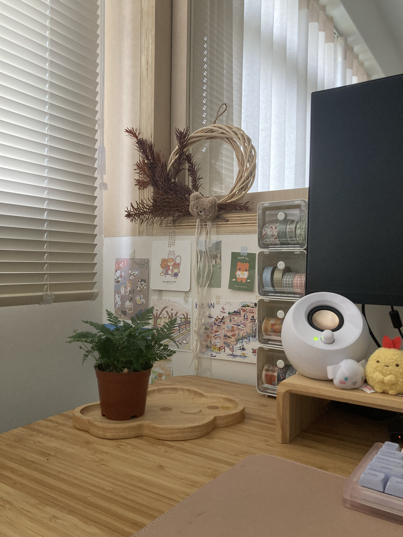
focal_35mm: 28
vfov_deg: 63.4
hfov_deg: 49.7
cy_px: 268
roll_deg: -0.6
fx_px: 435
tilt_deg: +1.7
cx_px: 202
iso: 160
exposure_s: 1/60
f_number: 1.8
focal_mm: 3.99
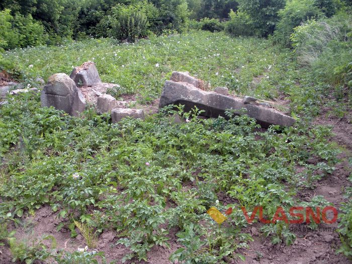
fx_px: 366
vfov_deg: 39.7
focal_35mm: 36
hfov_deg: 51.4
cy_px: 132
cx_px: 176
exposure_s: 1/58.1
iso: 64
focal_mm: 6.3
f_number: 3.5
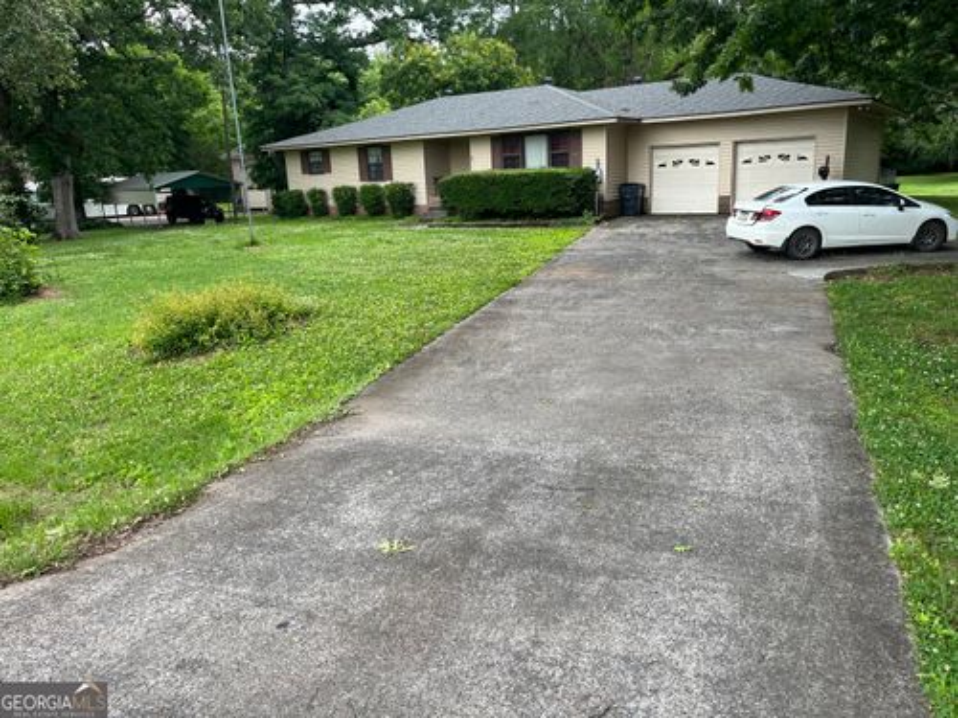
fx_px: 720
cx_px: 479
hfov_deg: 67.3
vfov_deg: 53.1
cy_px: 359
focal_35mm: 26
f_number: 1.6
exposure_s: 1/631
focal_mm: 5.1
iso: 50
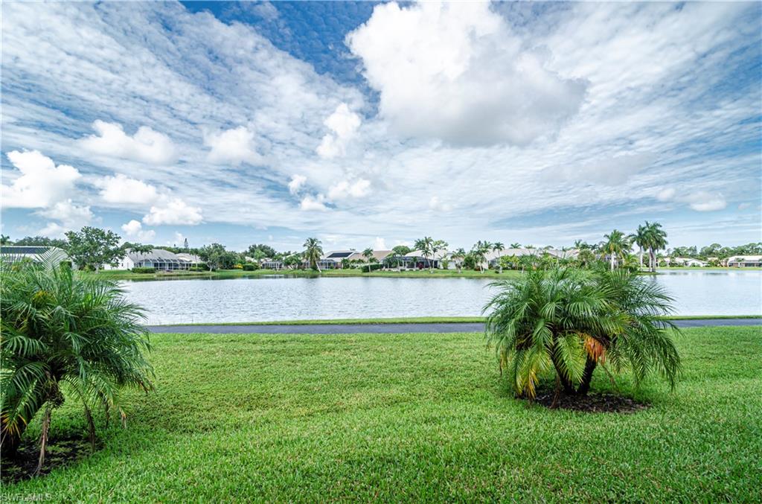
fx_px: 348
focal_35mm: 16
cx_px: 381
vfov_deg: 71.7
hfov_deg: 95.1
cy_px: 252
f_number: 10
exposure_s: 1/125
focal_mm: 11
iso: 200
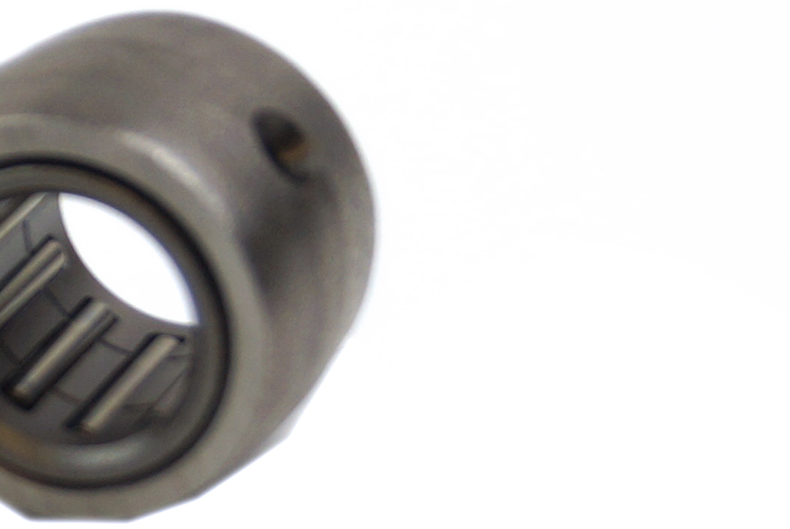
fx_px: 6374
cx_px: -726
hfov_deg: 6.9
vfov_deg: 4.7
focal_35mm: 290
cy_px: 50
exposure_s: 1/80
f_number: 6.3
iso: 100
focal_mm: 45
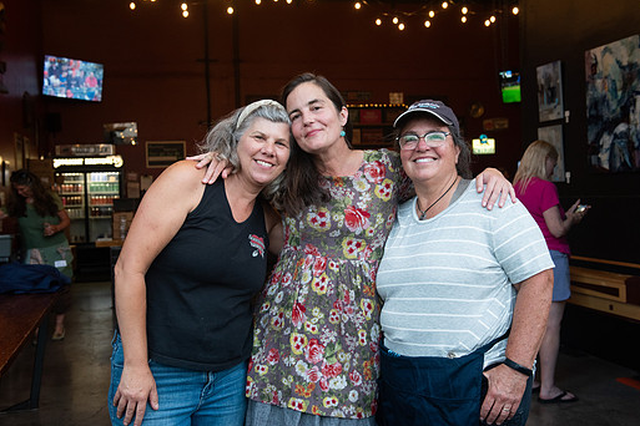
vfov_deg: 31.2
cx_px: 322
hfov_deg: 45.4
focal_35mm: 43
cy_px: 210
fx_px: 764
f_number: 4
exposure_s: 1/80
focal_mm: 38
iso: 800
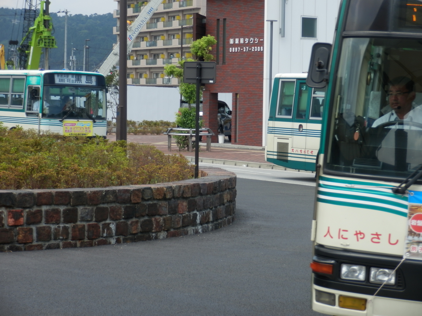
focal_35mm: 111
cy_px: 158
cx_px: 211
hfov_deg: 17.7
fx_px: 1353
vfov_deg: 13.3
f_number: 5.5
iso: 80
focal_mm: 19.6
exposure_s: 1/250
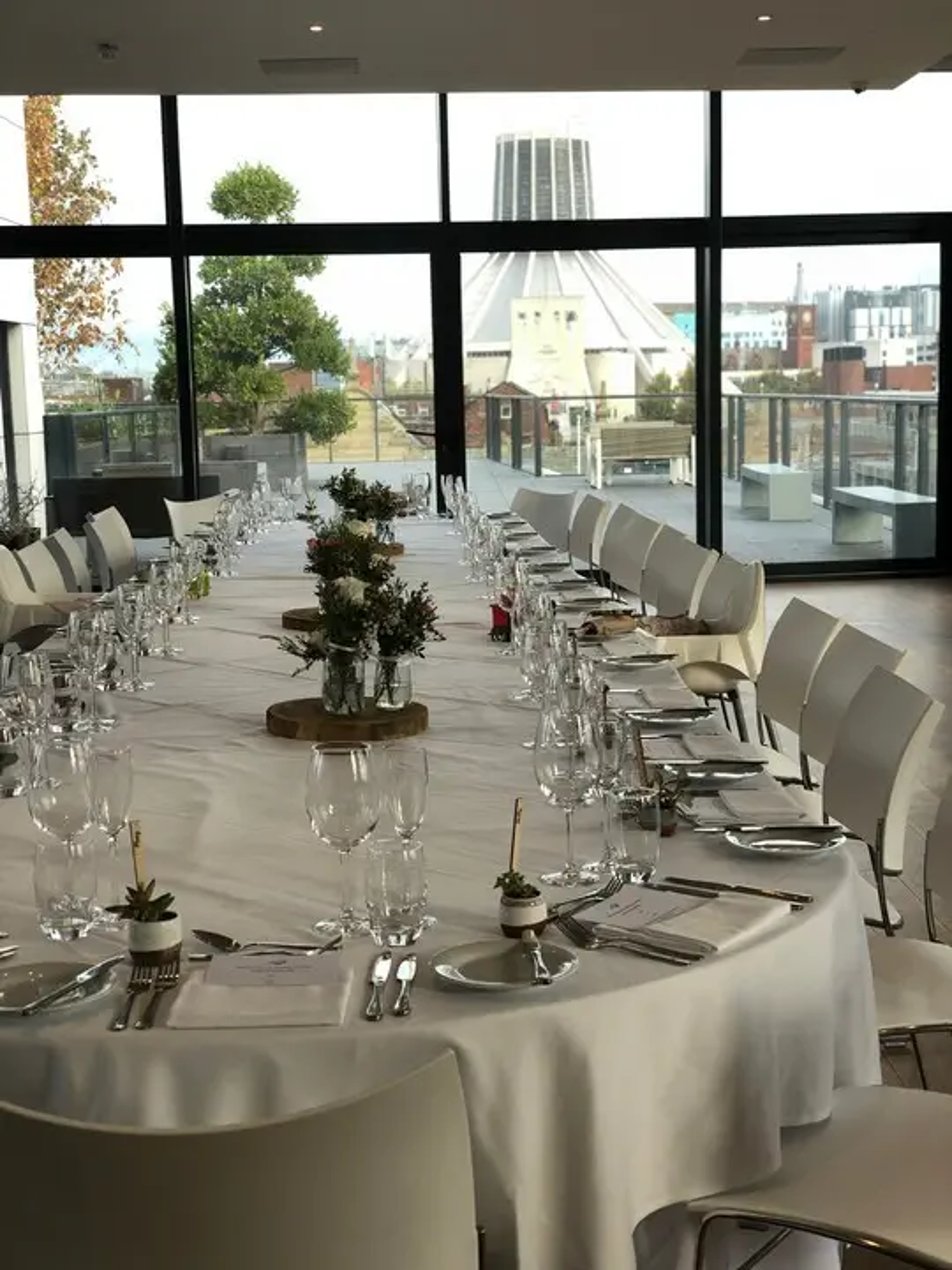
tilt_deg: -7.5
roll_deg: +2.3
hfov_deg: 28.0
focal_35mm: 52
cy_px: 635
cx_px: 476
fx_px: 1907
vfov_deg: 36.8
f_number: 2.4
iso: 20
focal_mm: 6
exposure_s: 1/100
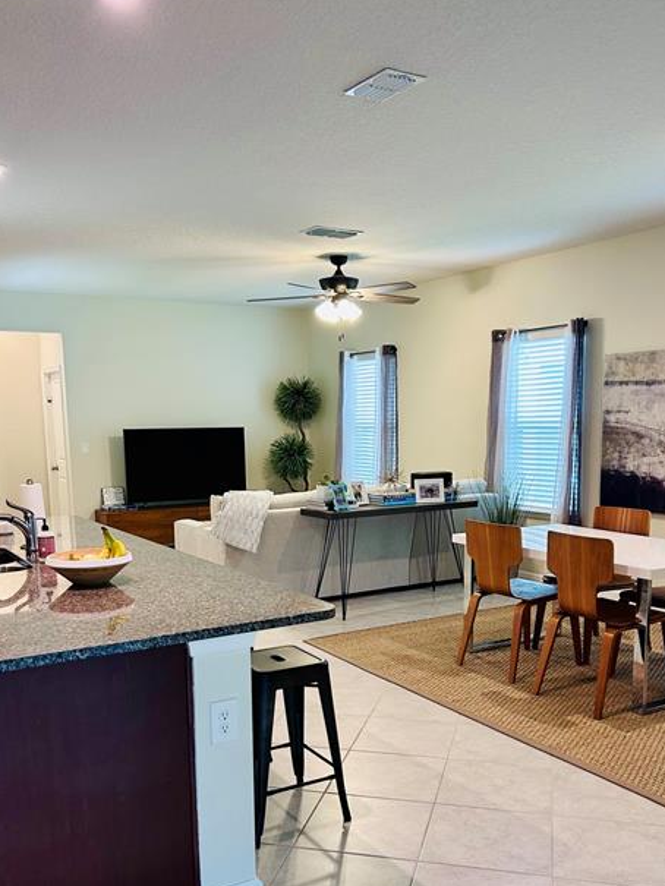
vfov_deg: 54.7
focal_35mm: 33
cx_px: 347
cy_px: 552
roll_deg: +1.0
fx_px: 845
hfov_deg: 42.9
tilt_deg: -9.1
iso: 125
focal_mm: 5.7
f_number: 1.5
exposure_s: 1/60
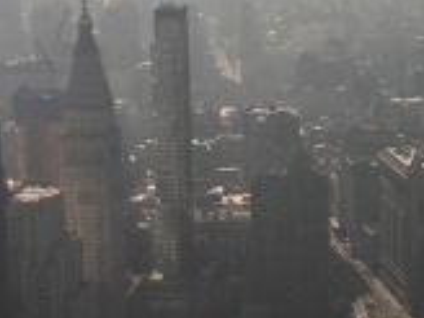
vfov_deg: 13.0
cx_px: 618
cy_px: 54
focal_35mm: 113
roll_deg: -1.1
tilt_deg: -10.2
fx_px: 1384
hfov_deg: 16.1
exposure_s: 1/5128
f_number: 2.2
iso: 25
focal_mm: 4.15
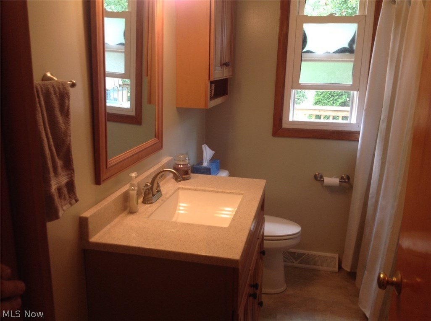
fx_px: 435
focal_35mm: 35
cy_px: 160
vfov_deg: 40.6
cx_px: 216
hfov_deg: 52.7
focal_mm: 4.28
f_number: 2.4
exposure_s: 1/30
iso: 50
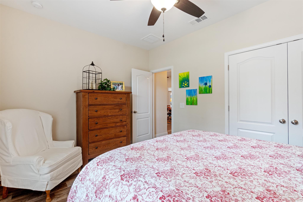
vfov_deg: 77.3
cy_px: 101
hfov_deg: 100.4
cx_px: 152
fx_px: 126
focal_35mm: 15
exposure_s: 1/5
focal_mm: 10
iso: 400
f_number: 9
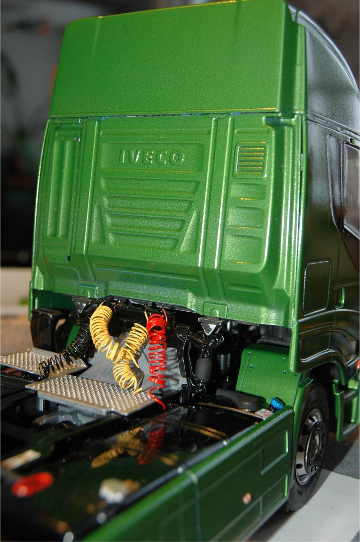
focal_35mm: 46
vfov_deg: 42.3
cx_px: 180
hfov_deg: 28.9
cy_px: 271
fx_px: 698
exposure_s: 1/10
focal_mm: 31
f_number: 7.1
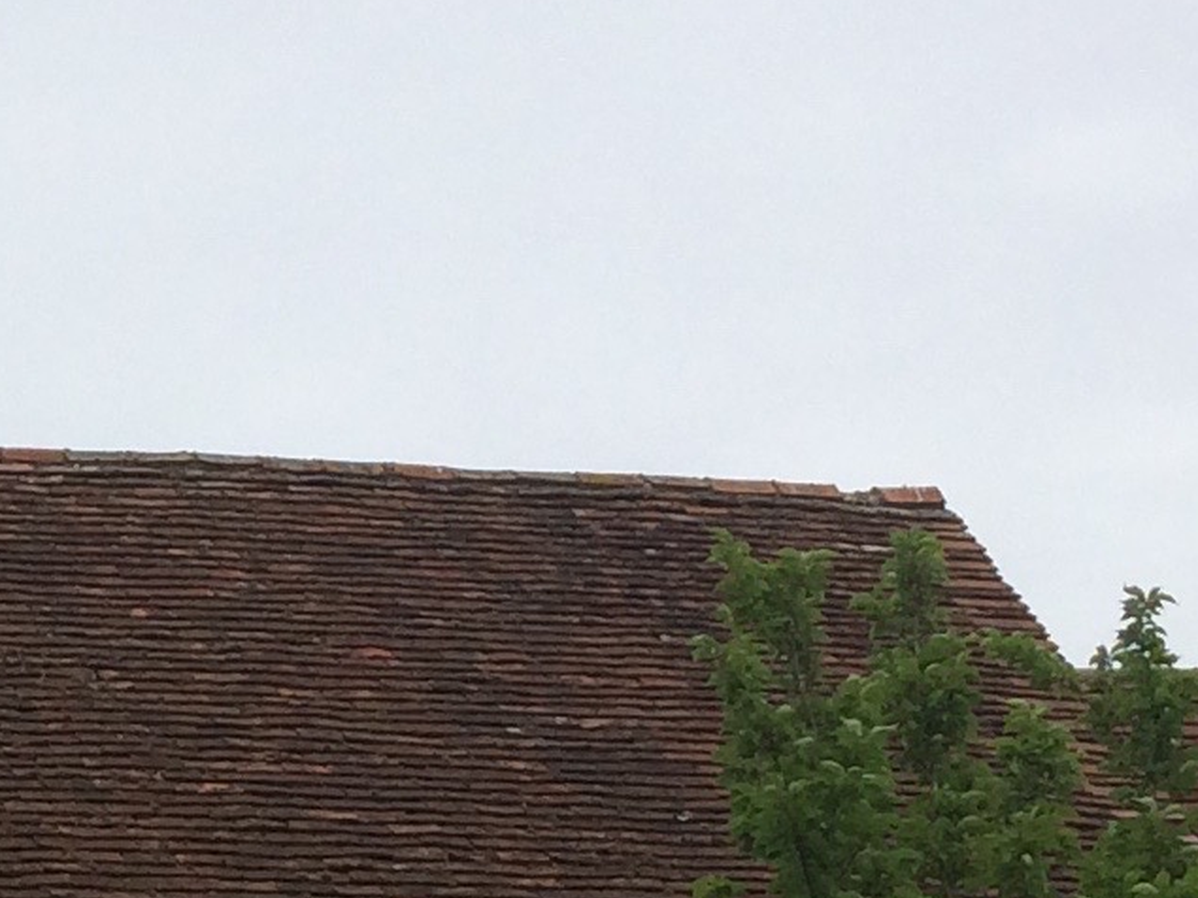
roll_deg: +1.5
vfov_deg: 9.8
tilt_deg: +13.7
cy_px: 1090
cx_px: -777
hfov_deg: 12.4
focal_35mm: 149
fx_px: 5156
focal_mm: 4.15
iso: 32
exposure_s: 1/1368
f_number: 2.2
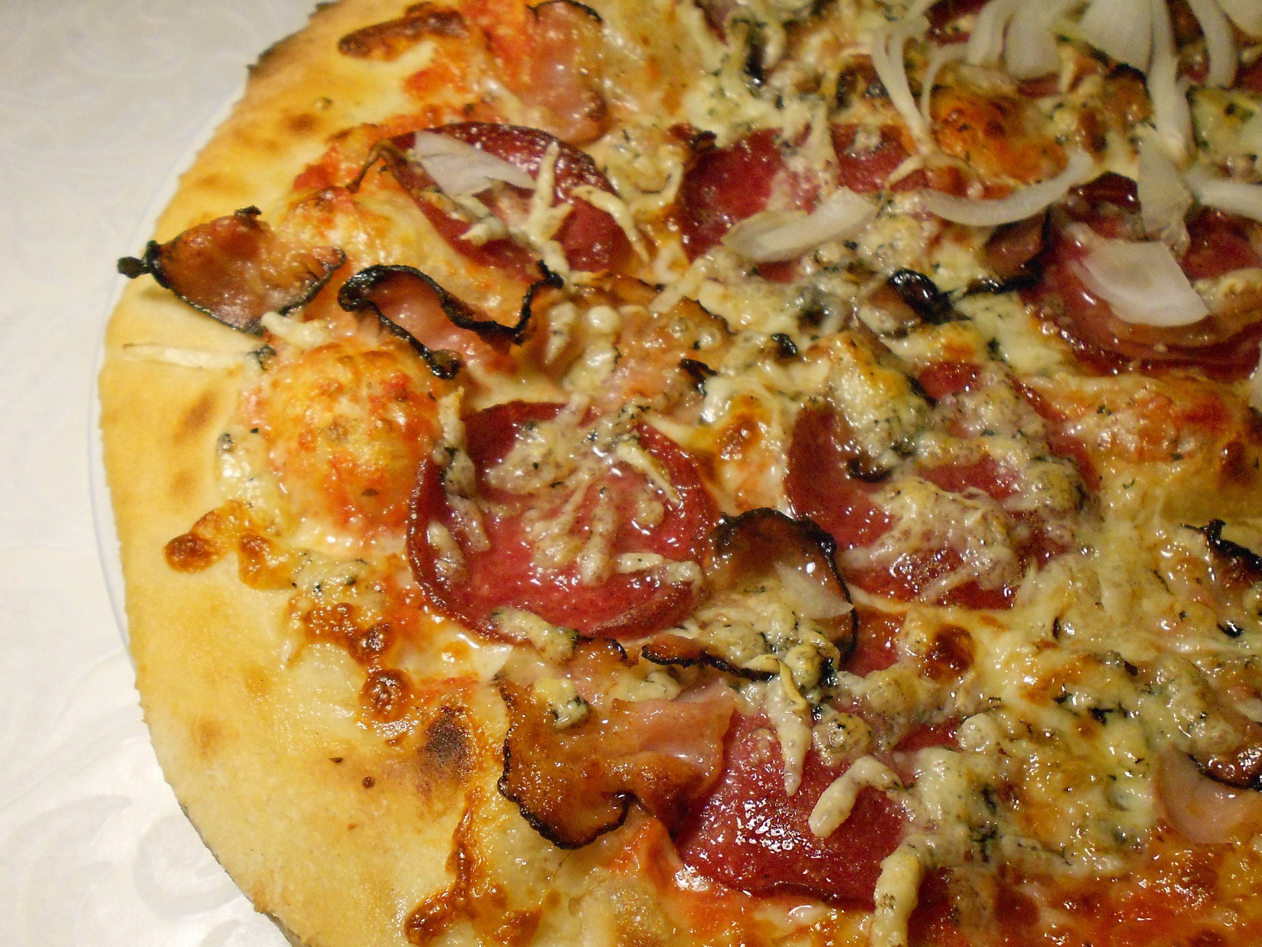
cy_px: 535
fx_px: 1094
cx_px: 594
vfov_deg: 46.7
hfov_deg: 59.9
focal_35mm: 30
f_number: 3.2
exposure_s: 1/125
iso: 500
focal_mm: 4.6
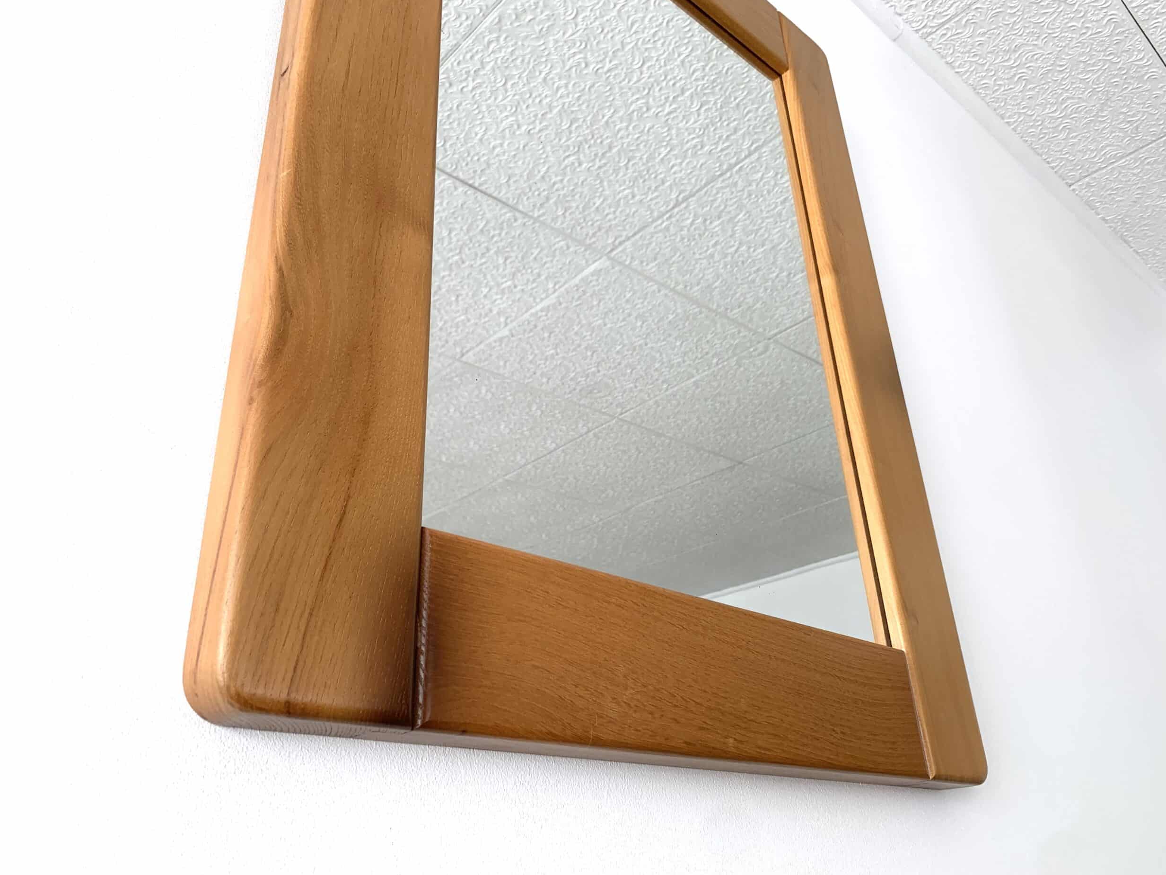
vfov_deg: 51.4
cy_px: 429
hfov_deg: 65.3
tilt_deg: +28.2
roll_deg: +4.4
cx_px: 579
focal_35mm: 27
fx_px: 910
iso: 25
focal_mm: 4.25
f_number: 1.8
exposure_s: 1/214
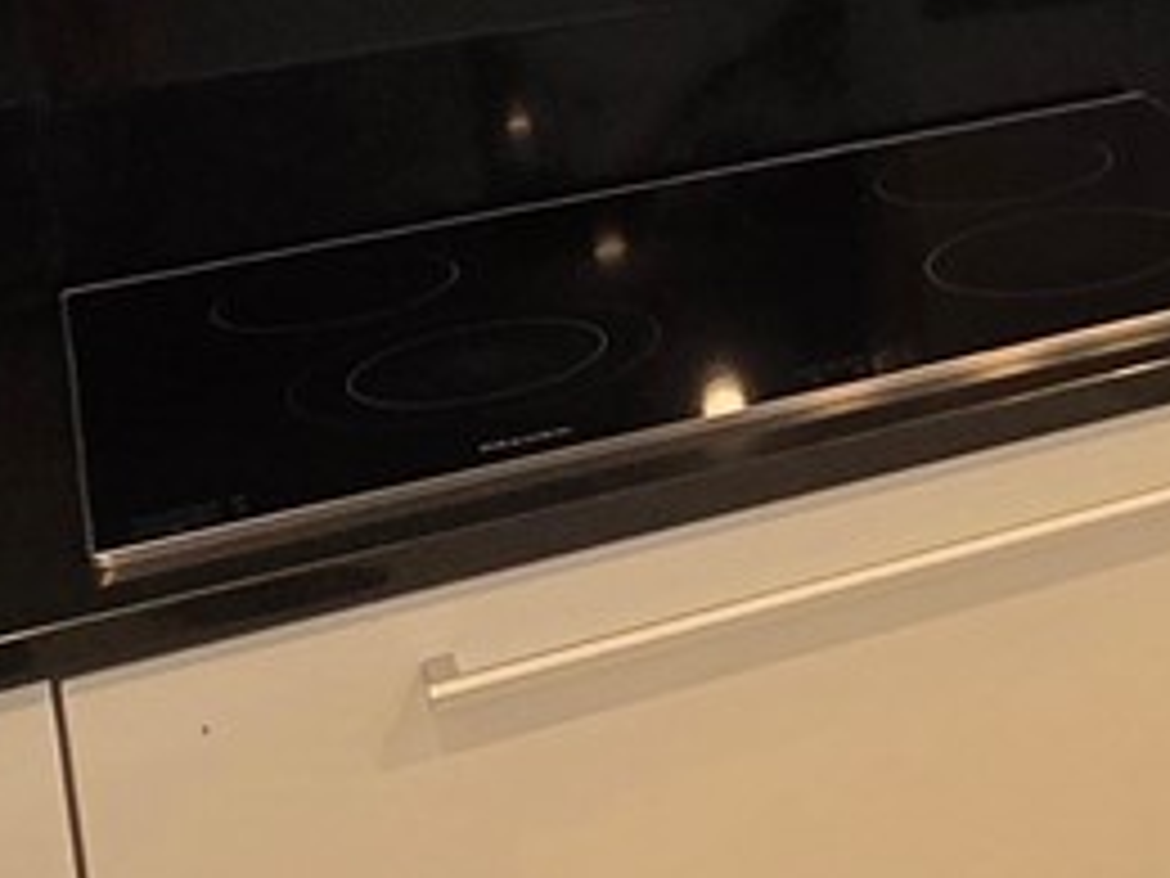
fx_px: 2704
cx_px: 2002
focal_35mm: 80
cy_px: -261
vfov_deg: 17.3
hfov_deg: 19.4
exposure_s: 1/120
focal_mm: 2.2
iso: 320
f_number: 1.9
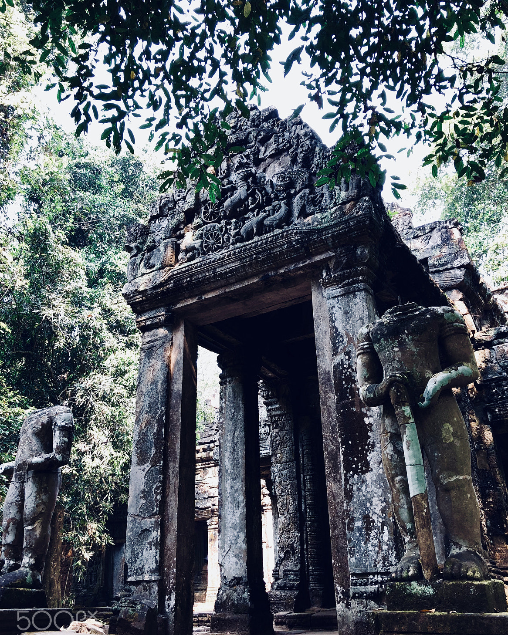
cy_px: 329
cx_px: 251
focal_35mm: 30
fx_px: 564
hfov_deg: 48.5
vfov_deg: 58.8
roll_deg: +0.5
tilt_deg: +25.9
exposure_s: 1/50
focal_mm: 4
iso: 25
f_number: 1.8
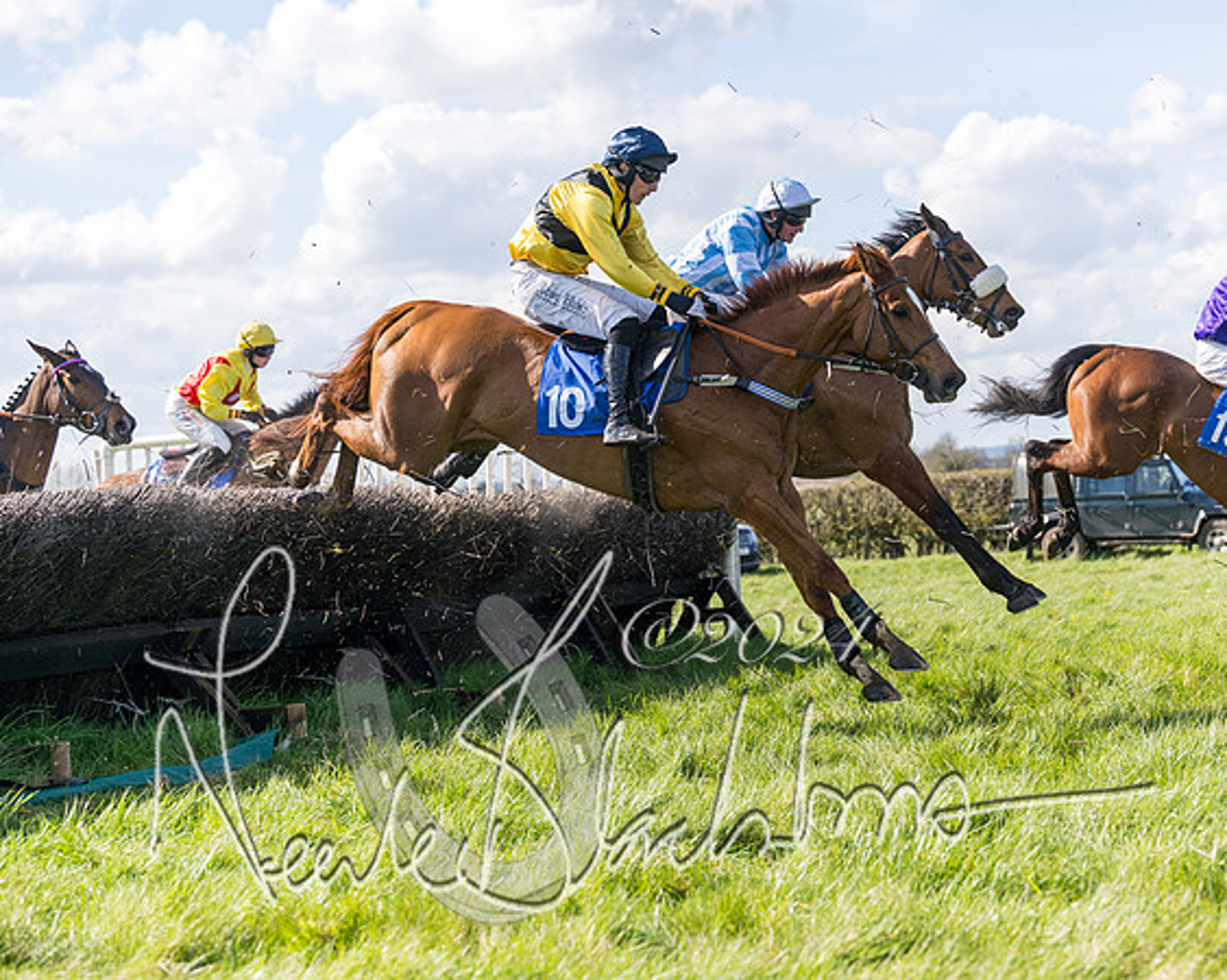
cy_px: 490
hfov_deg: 24.2
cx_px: 736
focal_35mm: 79
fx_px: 2862
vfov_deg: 19.4
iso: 400
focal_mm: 70
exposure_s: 1/2500
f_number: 4
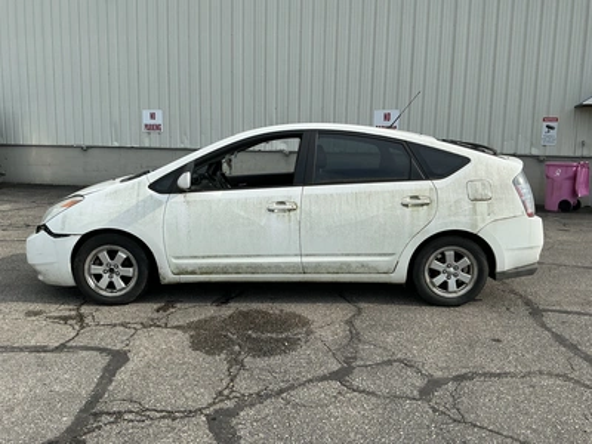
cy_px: 222
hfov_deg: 63.4
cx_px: 296
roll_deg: -1.4
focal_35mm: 28
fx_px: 479
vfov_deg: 49.7
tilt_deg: -5.6
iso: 25
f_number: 1.8
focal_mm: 3
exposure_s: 1/1786
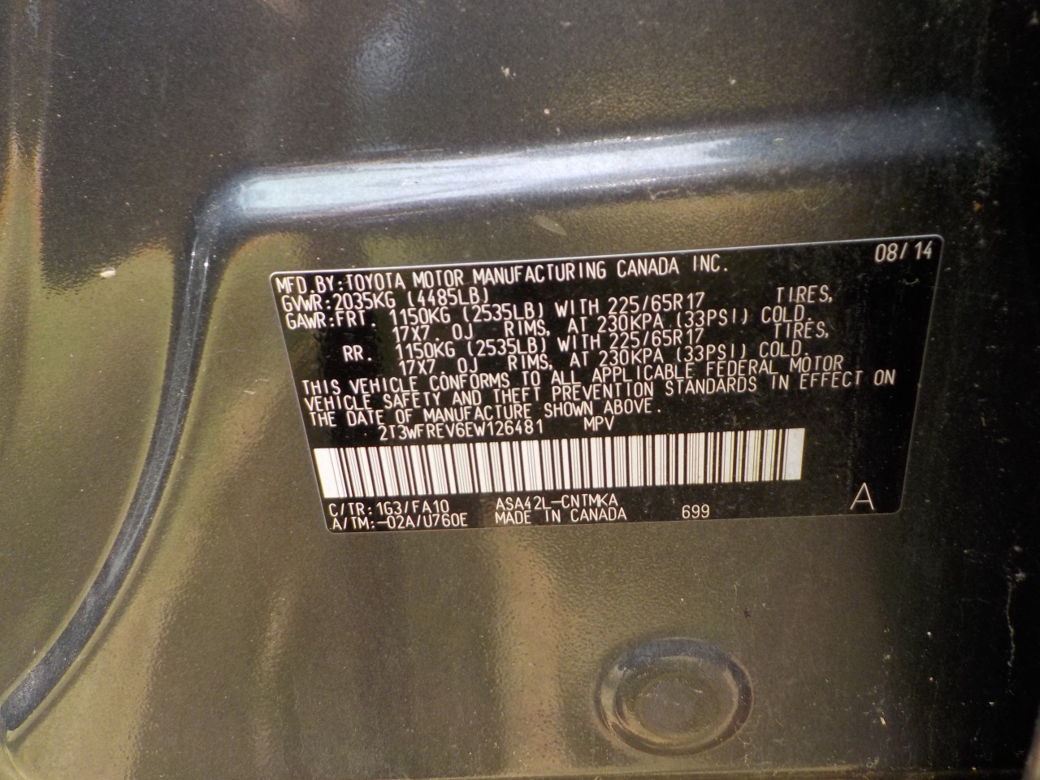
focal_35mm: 30
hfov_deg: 60.0
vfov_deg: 46.8
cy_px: 390
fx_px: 901
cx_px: 520
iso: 125
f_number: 3.3
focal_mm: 4.1
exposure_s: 1/160
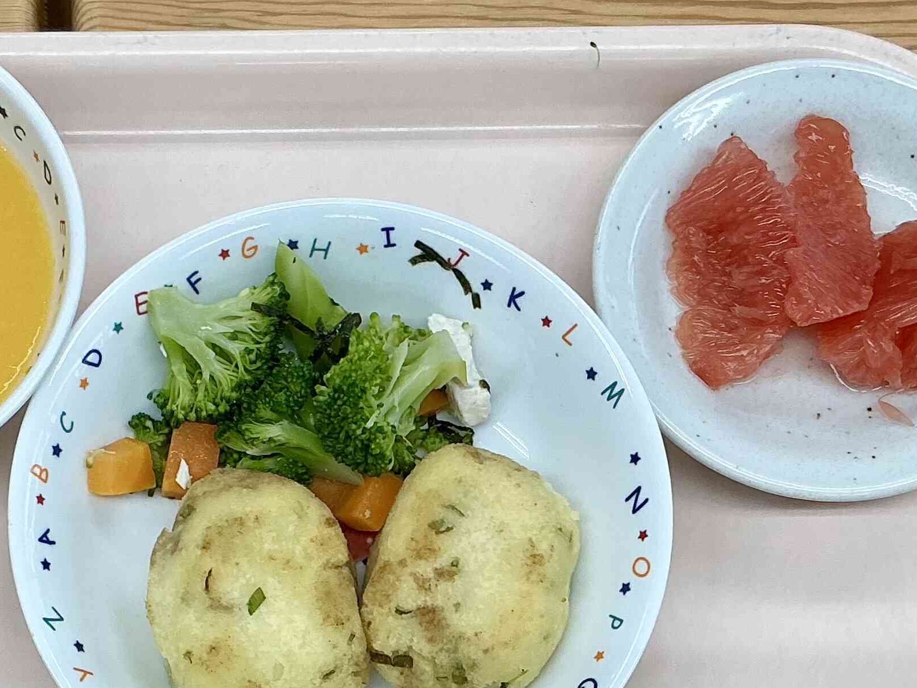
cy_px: 665
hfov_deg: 27.2
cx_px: 280
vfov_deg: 20.2
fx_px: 1881
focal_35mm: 71
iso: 32
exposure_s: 1/120
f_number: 1.8
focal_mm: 3
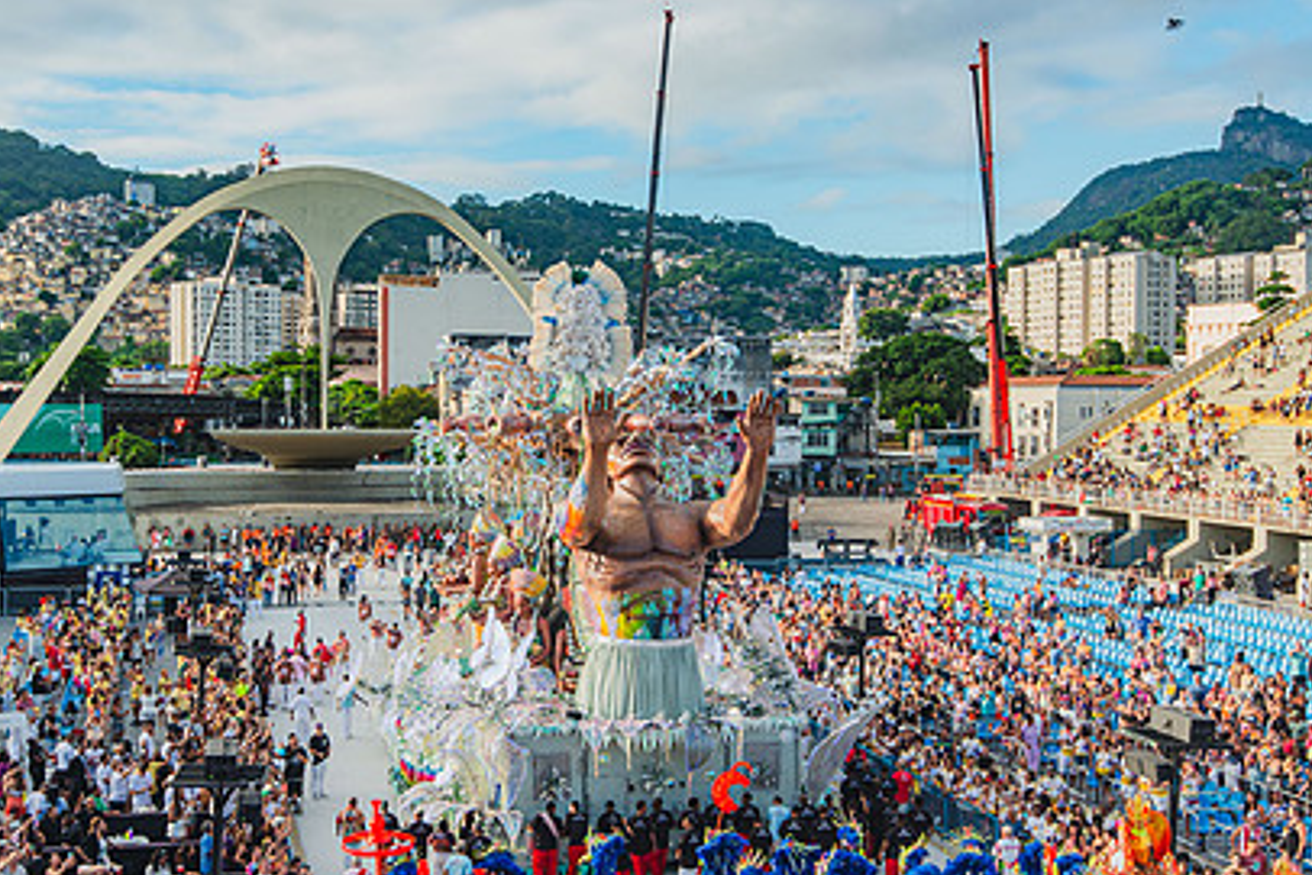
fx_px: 1823
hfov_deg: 39.5
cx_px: 546
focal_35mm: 50
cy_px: 441
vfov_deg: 27.0
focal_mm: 35
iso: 200
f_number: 4
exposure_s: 1/1000
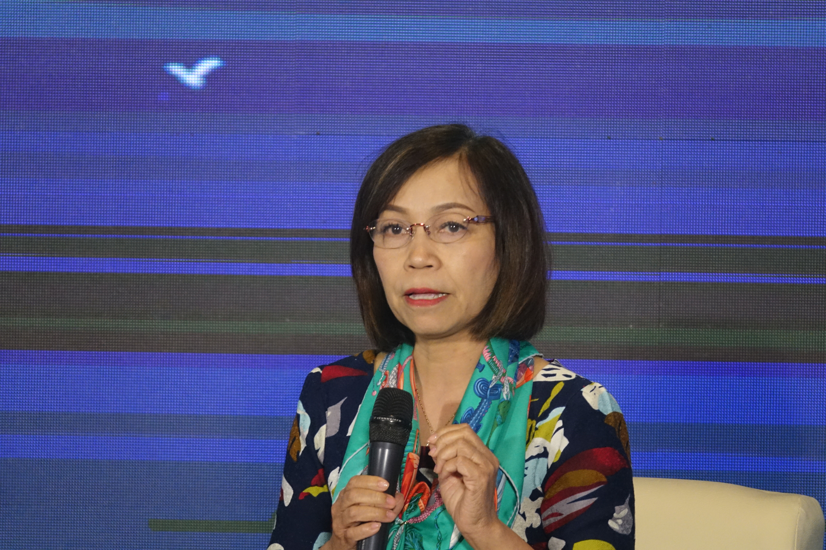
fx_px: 12550
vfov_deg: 2.5
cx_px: 413
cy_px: 275
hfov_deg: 3.8
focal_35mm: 547
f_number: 4
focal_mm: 200.72
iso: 1250
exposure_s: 1/160
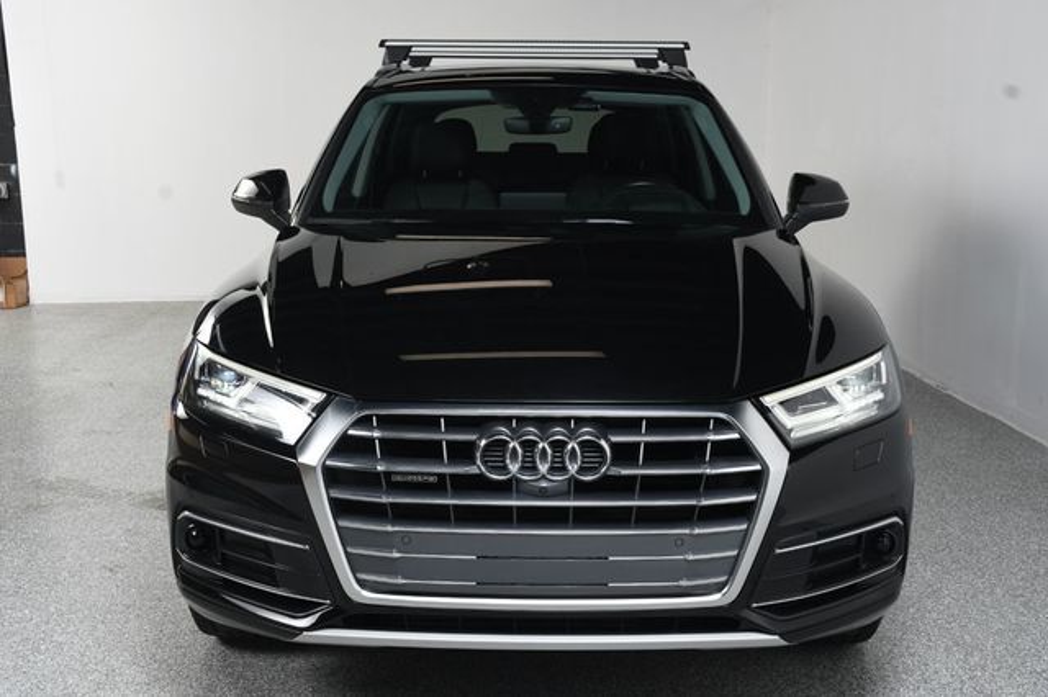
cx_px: 524
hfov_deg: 48.5
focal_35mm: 40
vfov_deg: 33.4
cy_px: 348
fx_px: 1164
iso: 100
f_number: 9
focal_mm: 27
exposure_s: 1/160
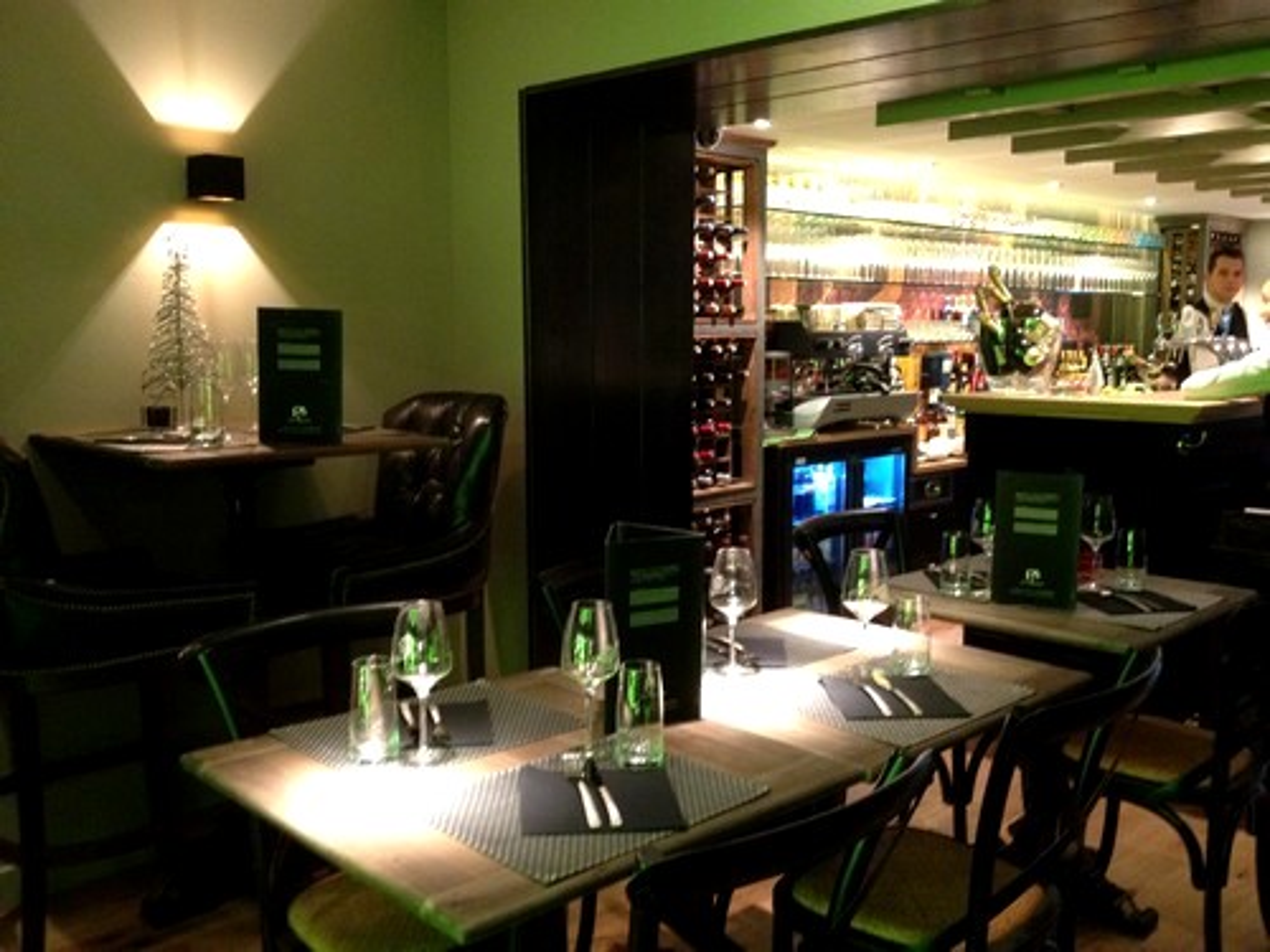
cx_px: 635
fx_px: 1284
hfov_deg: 52.6
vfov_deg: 40.7
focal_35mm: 35
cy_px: 476
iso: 400
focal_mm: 4.28
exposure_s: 1/17
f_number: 2.4
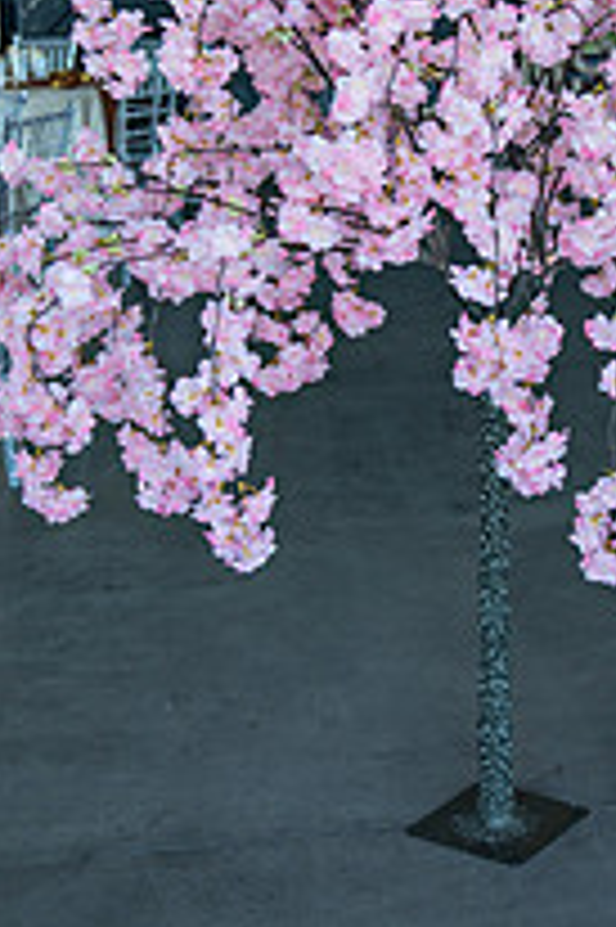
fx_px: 1800
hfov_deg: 19.2
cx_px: 517
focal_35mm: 70
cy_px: 230
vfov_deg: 28.4
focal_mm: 32
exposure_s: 1/160
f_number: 4
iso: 200
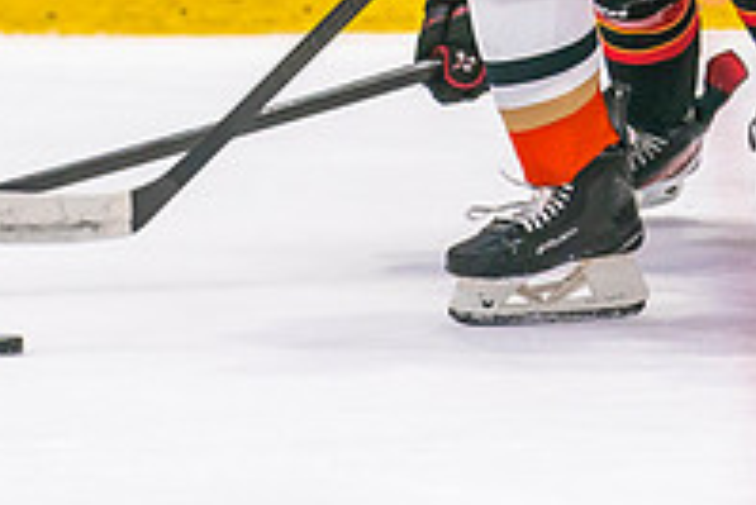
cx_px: 378
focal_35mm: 843
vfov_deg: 1.6
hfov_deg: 2.4
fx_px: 17715
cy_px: 101
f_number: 2.8
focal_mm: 155
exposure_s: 1/640
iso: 640
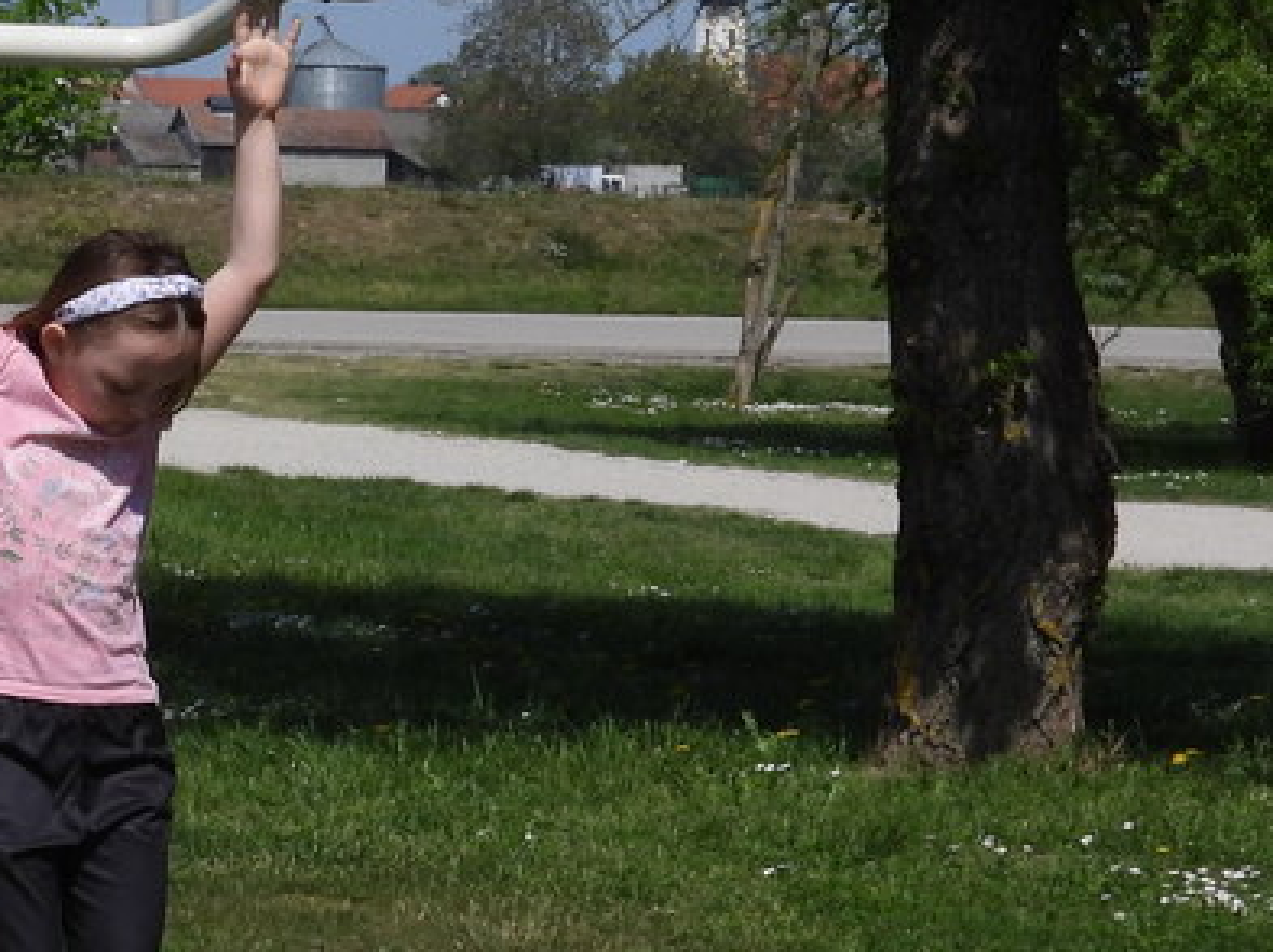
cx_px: -389
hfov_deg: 6.1
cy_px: 492
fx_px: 11794
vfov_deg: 4.6
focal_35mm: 321
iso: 100
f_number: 4.5
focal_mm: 18.9
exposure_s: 1/1600
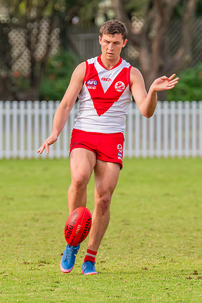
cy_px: 173
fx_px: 7316
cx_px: 90
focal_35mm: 869
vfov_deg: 2.4
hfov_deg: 1.6
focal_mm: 420
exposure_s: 1/1600
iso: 800
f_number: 5.6
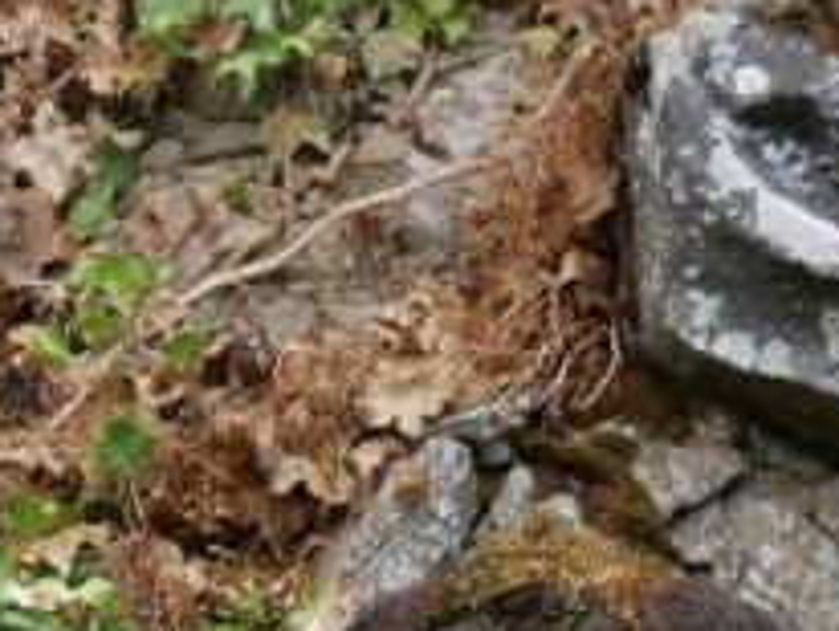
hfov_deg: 2.0
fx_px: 24096
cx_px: -77
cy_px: 969
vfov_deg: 1.5
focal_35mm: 993
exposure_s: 1/320
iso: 200
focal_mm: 100
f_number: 4
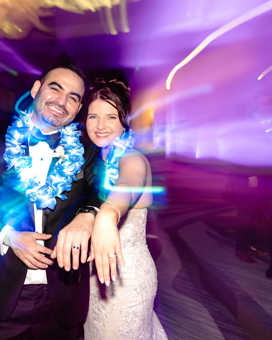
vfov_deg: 47.9
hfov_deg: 38.5
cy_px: 162
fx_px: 382
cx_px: 82
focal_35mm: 38
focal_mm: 24
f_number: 2.8
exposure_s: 1/4
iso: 100
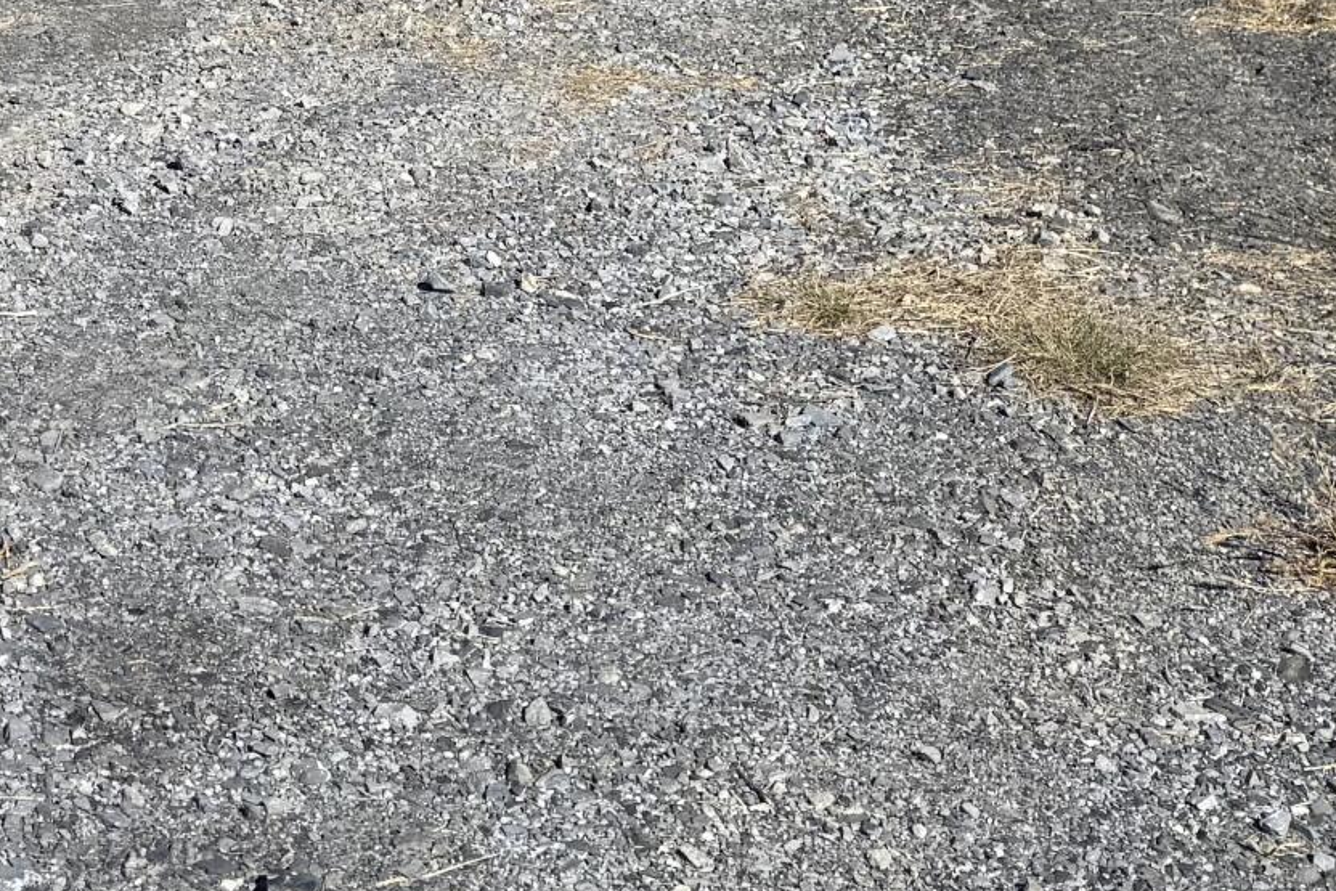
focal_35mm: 90
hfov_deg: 22.6
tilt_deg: -9.2
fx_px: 3340
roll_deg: +0.6
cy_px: -467
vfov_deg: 14.2
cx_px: 520
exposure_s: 1/4167
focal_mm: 6.76
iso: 80
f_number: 1.78
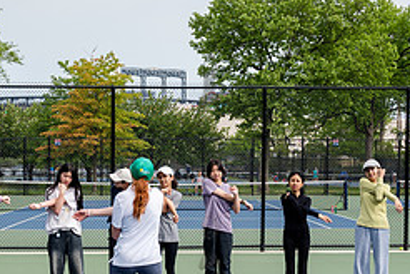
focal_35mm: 95
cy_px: 220
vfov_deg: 14.3
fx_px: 1082
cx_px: 245
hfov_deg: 21.4
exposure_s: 1/500
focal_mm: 36
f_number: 5.6
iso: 200
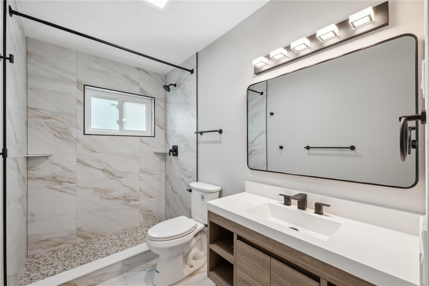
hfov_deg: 104.3
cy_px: 143
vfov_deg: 81.2
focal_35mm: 14
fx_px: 167
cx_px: 214
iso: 400
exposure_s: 1/25
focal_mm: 14
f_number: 8
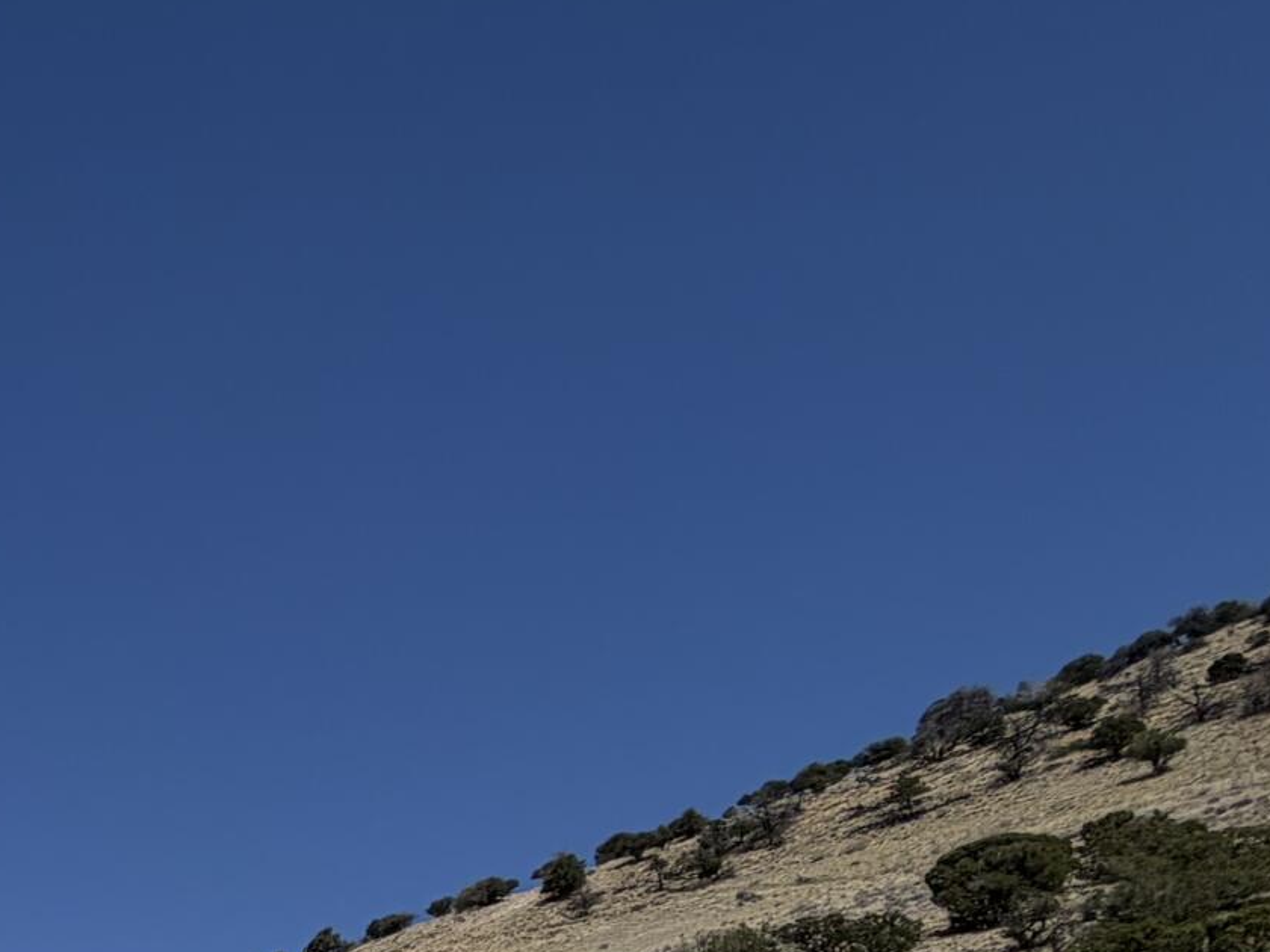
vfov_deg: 21.8
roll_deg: +0.2
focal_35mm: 50
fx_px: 1834
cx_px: -702
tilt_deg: -0.2
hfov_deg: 26.1
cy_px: 1584
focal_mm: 2.22
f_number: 2.2
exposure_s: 1/1368
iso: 20
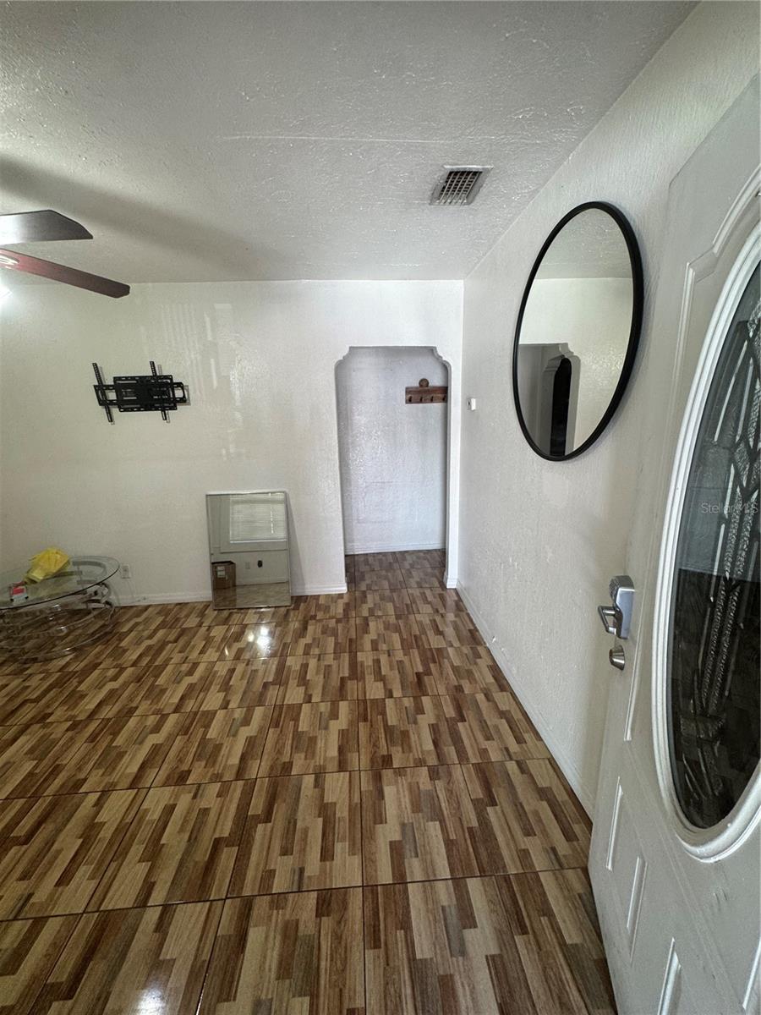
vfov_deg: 102.1
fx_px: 410
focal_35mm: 14
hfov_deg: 85.7
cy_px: 508
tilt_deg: -17.4
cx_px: 380
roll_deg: +1.8
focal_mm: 2.22
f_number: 2.2
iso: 160
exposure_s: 1/120
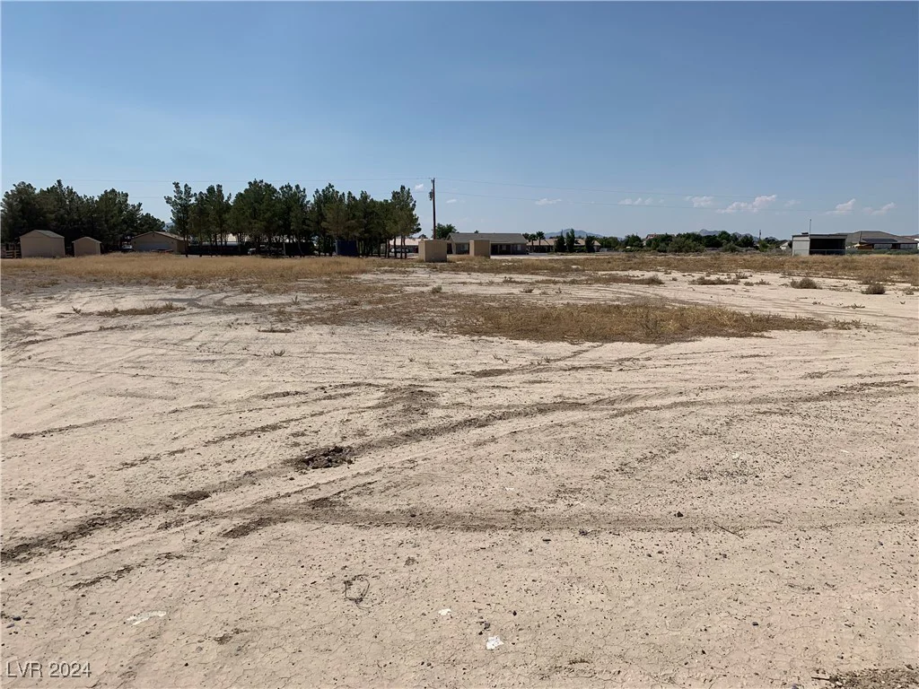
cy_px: 344
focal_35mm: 26
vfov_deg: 53.1
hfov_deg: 67.3
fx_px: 690
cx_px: 460
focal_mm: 4.25
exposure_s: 1/6452
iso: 25
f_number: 1.8
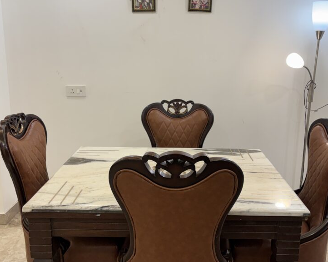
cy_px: 121
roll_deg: -0.7
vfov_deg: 41.1
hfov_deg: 50.2
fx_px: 349
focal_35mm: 36
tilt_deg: -12.4
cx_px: 177
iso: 100
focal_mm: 5.96
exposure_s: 1/100
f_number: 1.6
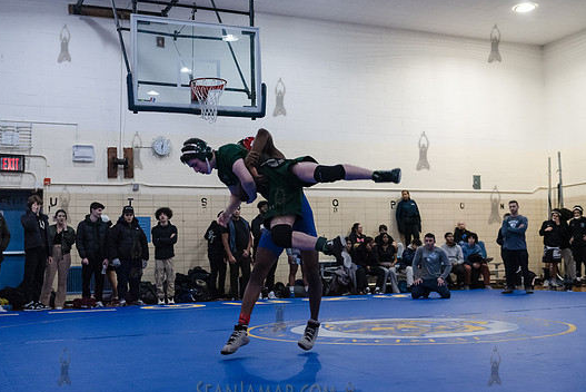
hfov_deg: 44.5
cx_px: 279
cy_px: 204
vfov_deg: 30.5
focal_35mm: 44
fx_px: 717
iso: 8000
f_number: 3.2
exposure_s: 1/400
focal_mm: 40
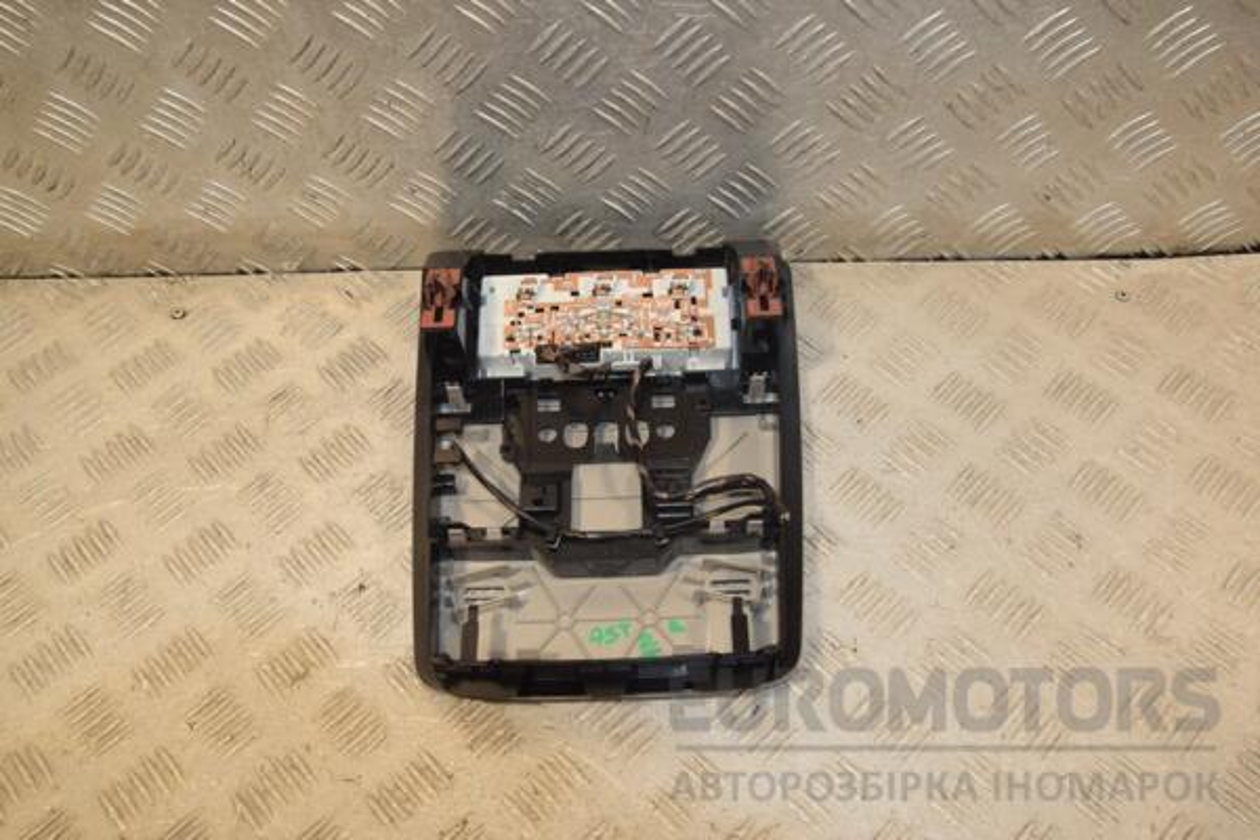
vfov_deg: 41.7
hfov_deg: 59.5
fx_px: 1102
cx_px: 630
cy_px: 420
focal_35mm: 32
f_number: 9
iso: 800
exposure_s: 1/200
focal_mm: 21
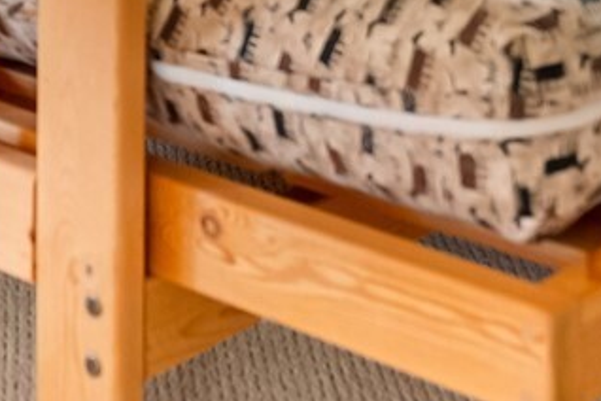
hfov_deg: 15.9
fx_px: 2137
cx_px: 95
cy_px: -584
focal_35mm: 128
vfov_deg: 9.5
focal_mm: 24
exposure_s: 1/8000
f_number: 2.8
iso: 400
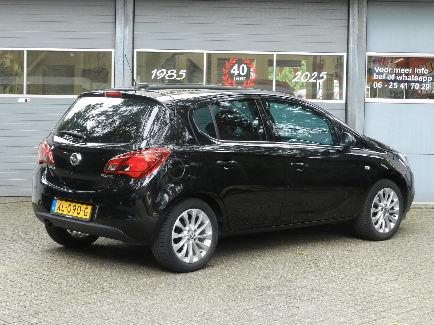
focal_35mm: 84
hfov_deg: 23.3
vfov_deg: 17.6
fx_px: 1053
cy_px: 162
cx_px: 217
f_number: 4.4
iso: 160
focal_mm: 14.9
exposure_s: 1/40
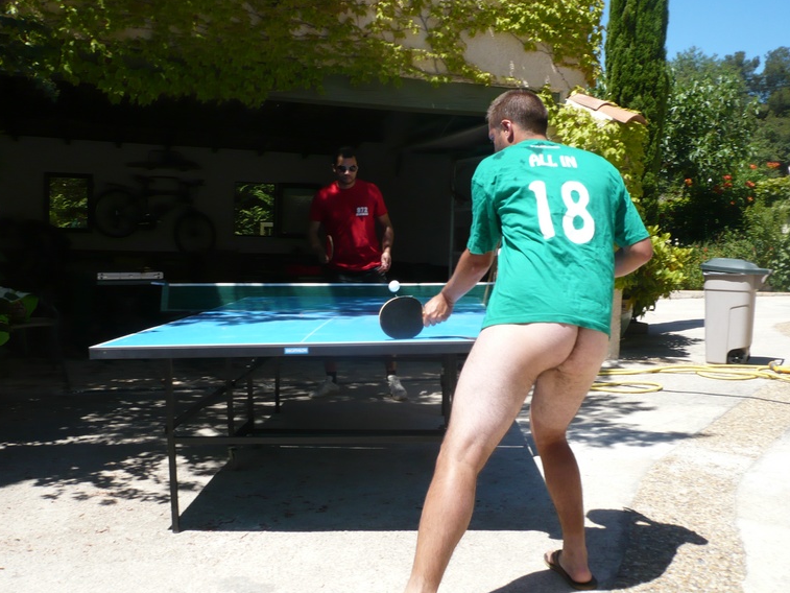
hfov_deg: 50.1
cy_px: 291
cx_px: 375
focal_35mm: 37
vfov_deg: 38.7
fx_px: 845
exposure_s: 1/125
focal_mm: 5.8
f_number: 8
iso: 100
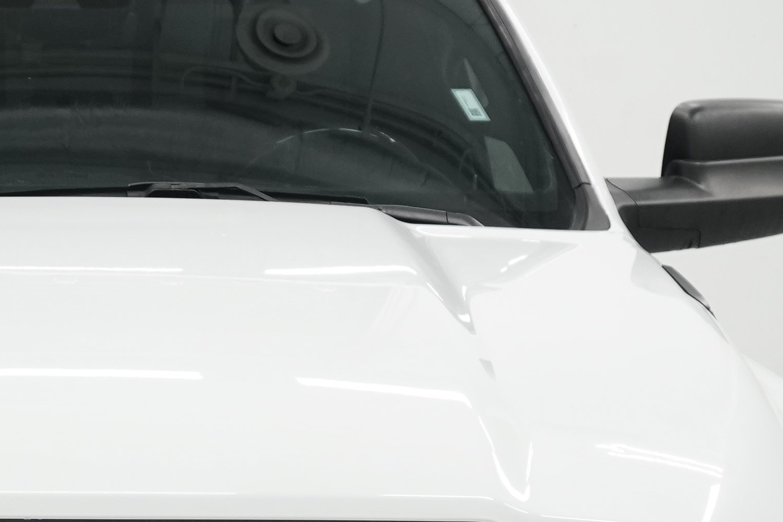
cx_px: 85
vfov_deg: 15.8
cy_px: 696
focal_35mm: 82
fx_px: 1784
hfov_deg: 24.1
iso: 640
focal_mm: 16
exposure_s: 1/200
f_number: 5.6
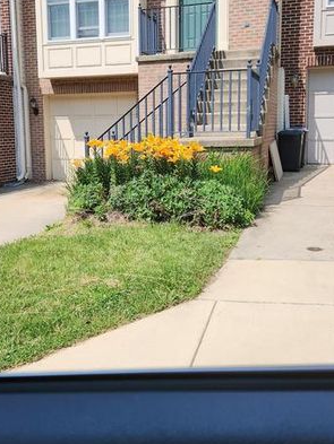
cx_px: 140
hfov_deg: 36.8
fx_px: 501
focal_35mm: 39
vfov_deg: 47.7
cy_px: 193
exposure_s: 1/1369
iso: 20
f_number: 1.8
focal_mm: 5.4
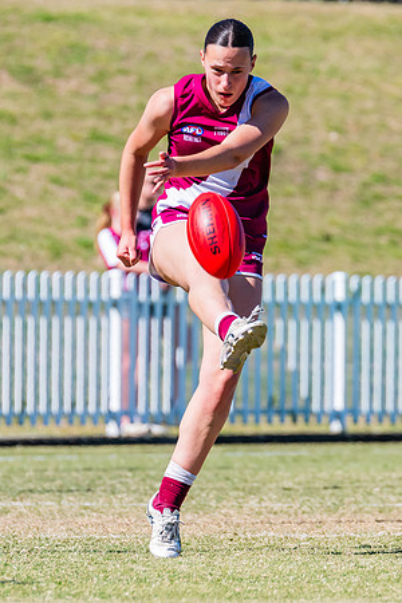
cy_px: 271
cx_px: 171
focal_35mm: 747
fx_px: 12508
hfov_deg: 1.8
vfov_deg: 2.8
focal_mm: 420
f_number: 9
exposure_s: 1/1600
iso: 800
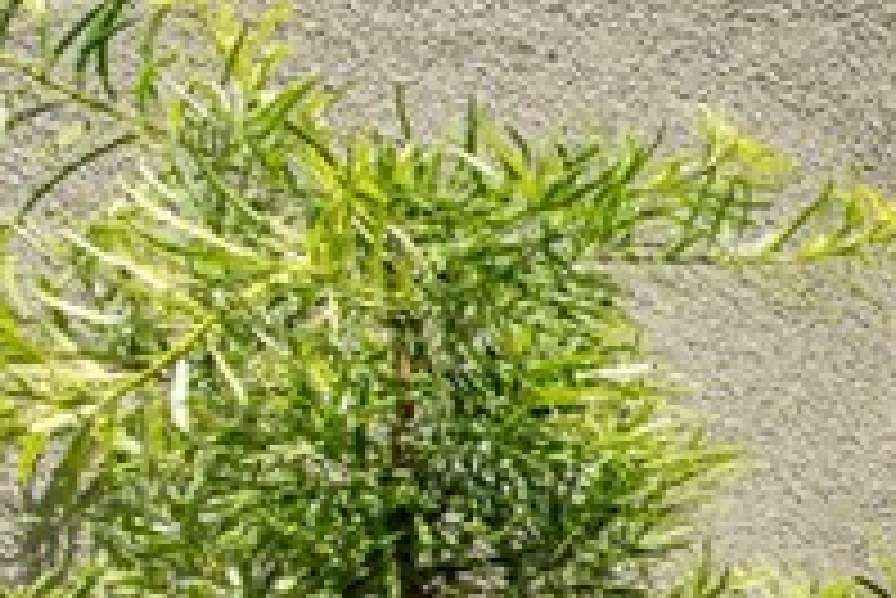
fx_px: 1918
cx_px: 1891
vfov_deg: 16.3
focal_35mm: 77
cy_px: 870
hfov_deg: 17.2
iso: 200
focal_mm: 15
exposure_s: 1/320
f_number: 9
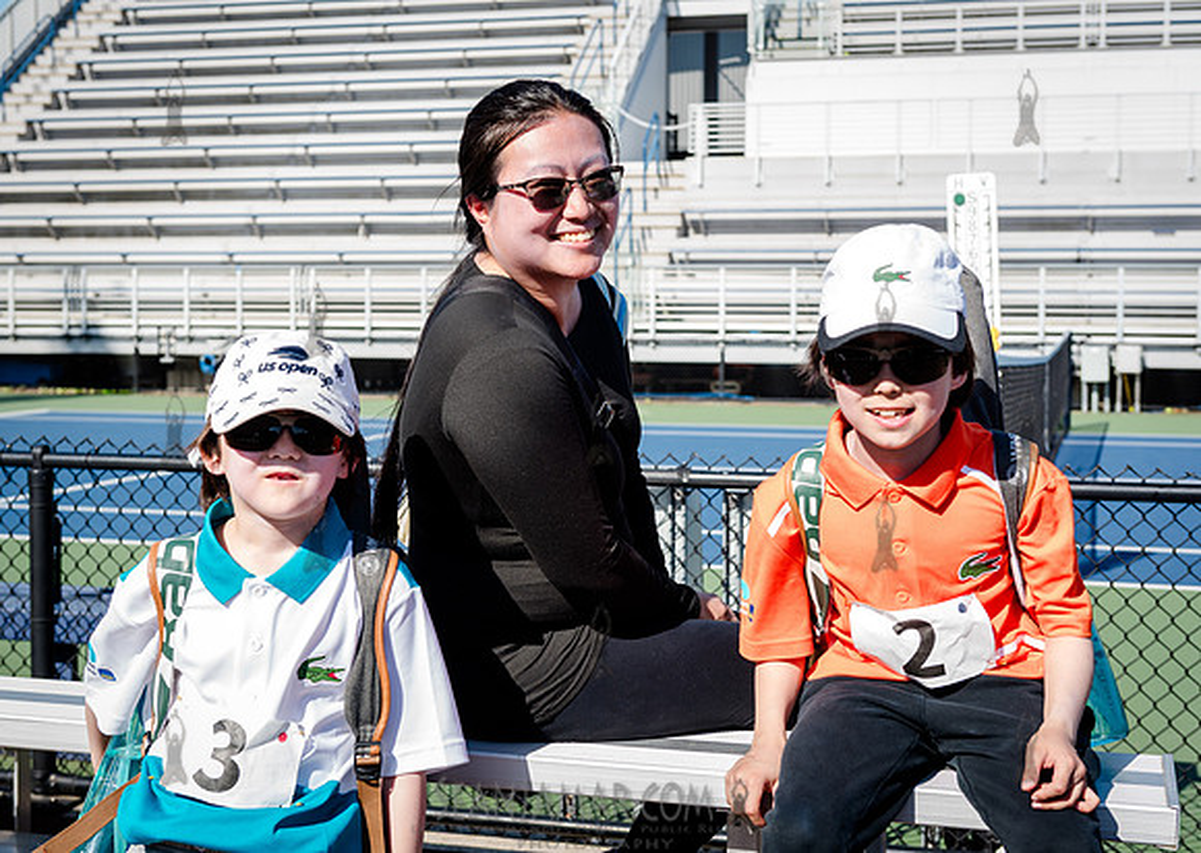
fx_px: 1819
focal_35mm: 53
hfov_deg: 36.5
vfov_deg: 26.4
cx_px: 562
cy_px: 427
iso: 200
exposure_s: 1/400
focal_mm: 48
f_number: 5
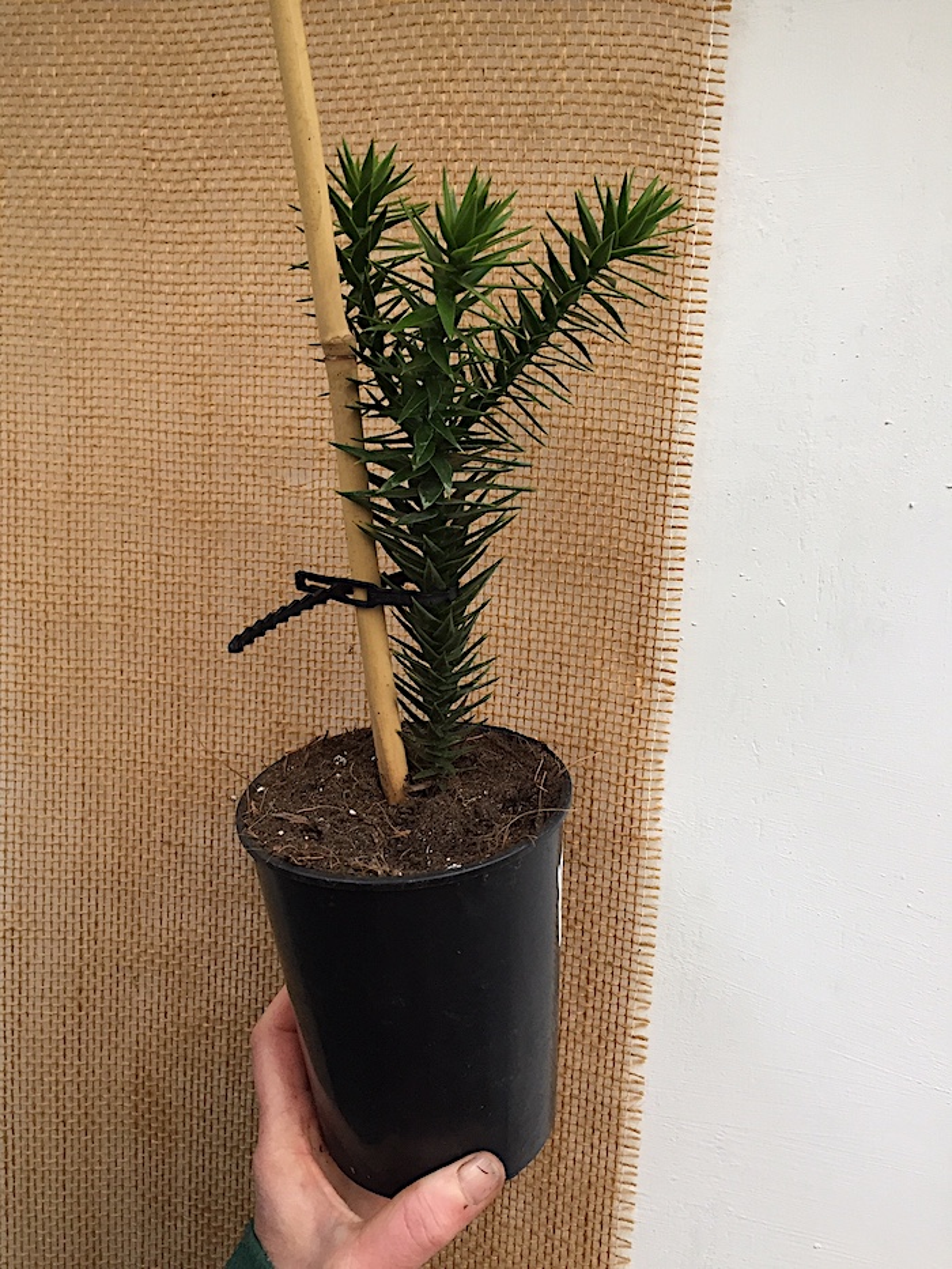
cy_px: 634
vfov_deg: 61.7
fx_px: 1063
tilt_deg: -7.3
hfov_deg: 48.2
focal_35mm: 29
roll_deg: -1.7
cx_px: 476
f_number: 2.2
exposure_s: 1/33
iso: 100
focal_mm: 4.15
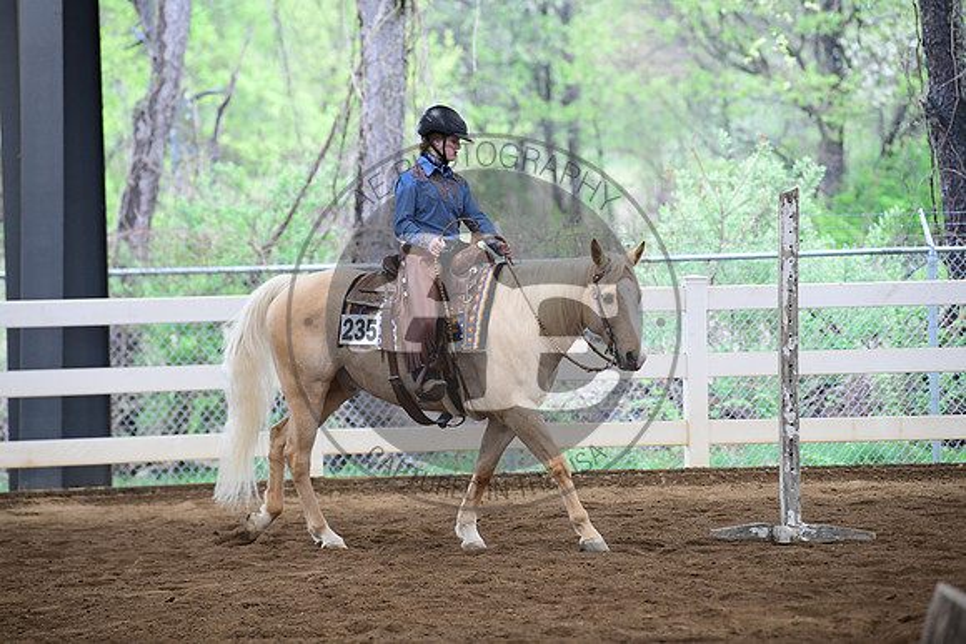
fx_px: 5368
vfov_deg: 6.9
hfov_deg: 10.3
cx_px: 483
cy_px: 322
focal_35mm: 200
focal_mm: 200
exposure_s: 1/400
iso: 4000
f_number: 4
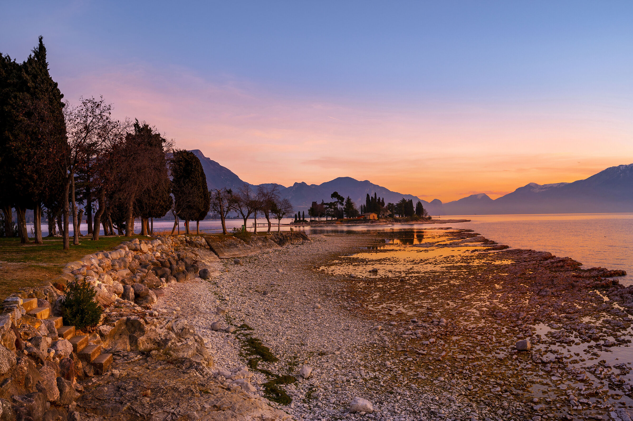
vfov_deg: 43.6
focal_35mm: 30
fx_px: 527
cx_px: 316
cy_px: 210
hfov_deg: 62.0
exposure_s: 1/13
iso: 100
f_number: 11
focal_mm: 30
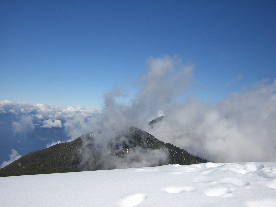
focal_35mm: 38
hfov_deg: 49.0
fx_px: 303
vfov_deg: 37.7
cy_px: 104
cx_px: 138
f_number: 4.3
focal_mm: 6.2
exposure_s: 1/2000
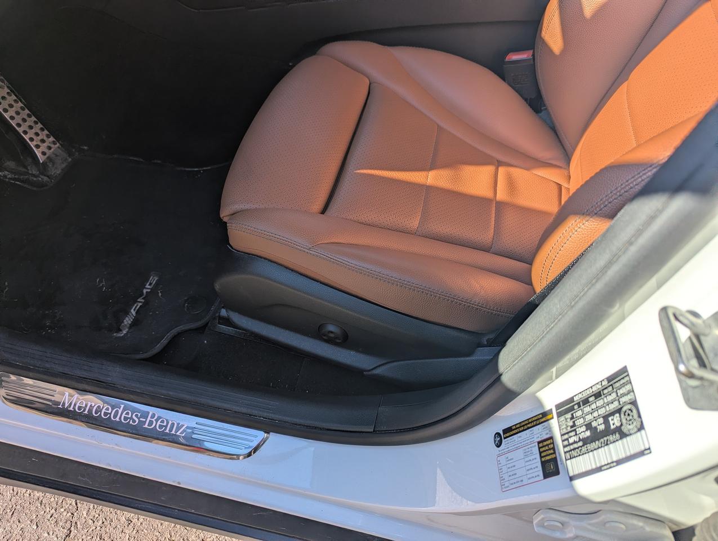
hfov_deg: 71.5
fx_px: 499
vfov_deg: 56.9
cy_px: 270
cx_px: 359
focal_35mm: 24
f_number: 1.85
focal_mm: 6.81
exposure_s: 1/1078
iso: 43
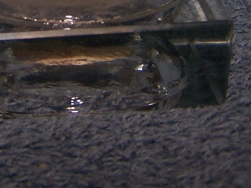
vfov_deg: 10.1
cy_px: -105
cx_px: 25
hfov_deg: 13.9
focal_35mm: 141
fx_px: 1023
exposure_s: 1/60
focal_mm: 6.3
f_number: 2.8
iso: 80
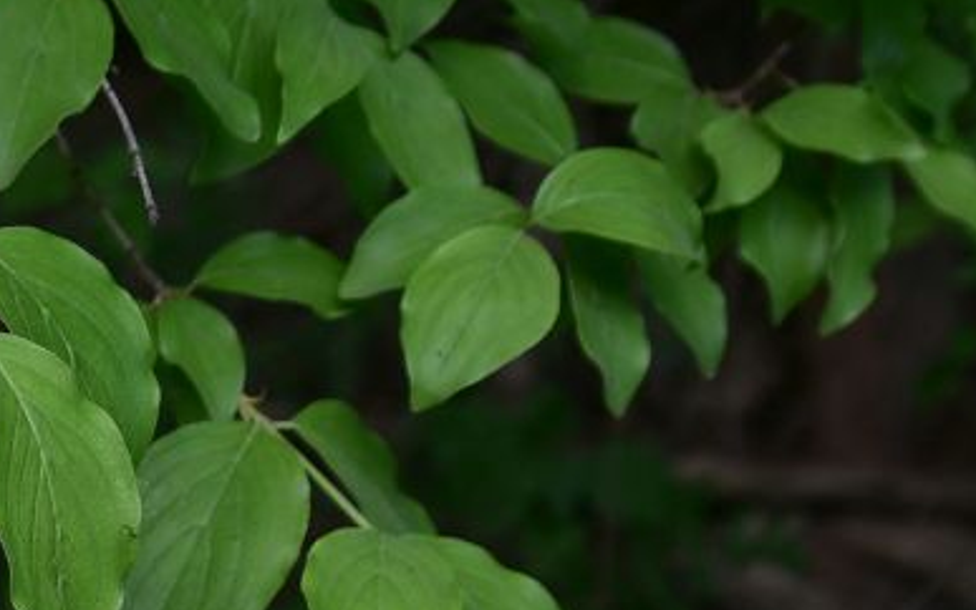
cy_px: 909
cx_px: -363
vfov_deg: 7.5
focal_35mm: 171
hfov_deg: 11.8
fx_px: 4549
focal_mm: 50
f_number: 5
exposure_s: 1/125
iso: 200
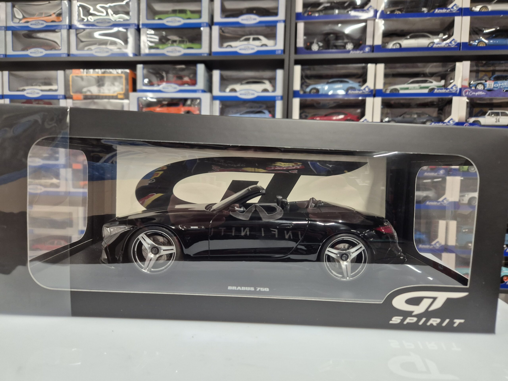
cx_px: 254
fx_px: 338
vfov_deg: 58.9
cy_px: 190
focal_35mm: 23
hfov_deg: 73.9
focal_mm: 5.4
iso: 200
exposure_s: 1/100
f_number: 1.8
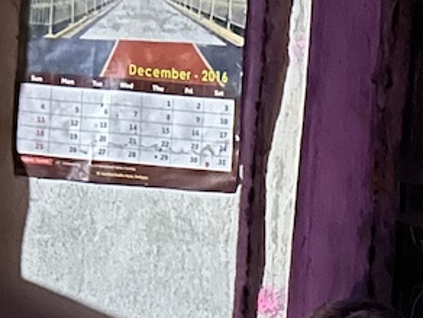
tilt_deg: -5.0
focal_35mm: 114
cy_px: 579
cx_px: 617
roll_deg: -5.8
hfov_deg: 16.0
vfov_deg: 11.9
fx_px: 1393
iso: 1600
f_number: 1.5
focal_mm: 5.7
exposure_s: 1/14
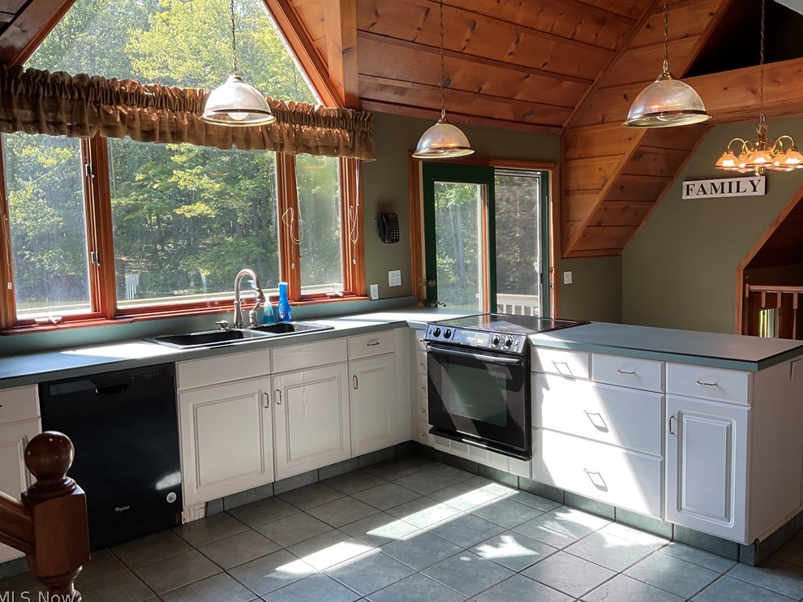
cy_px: 300
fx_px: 696
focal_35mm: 30
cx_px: 406
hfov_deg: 60.0
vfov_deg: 46.8
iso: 32
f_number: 1.8
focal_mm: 3
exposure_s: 1/120
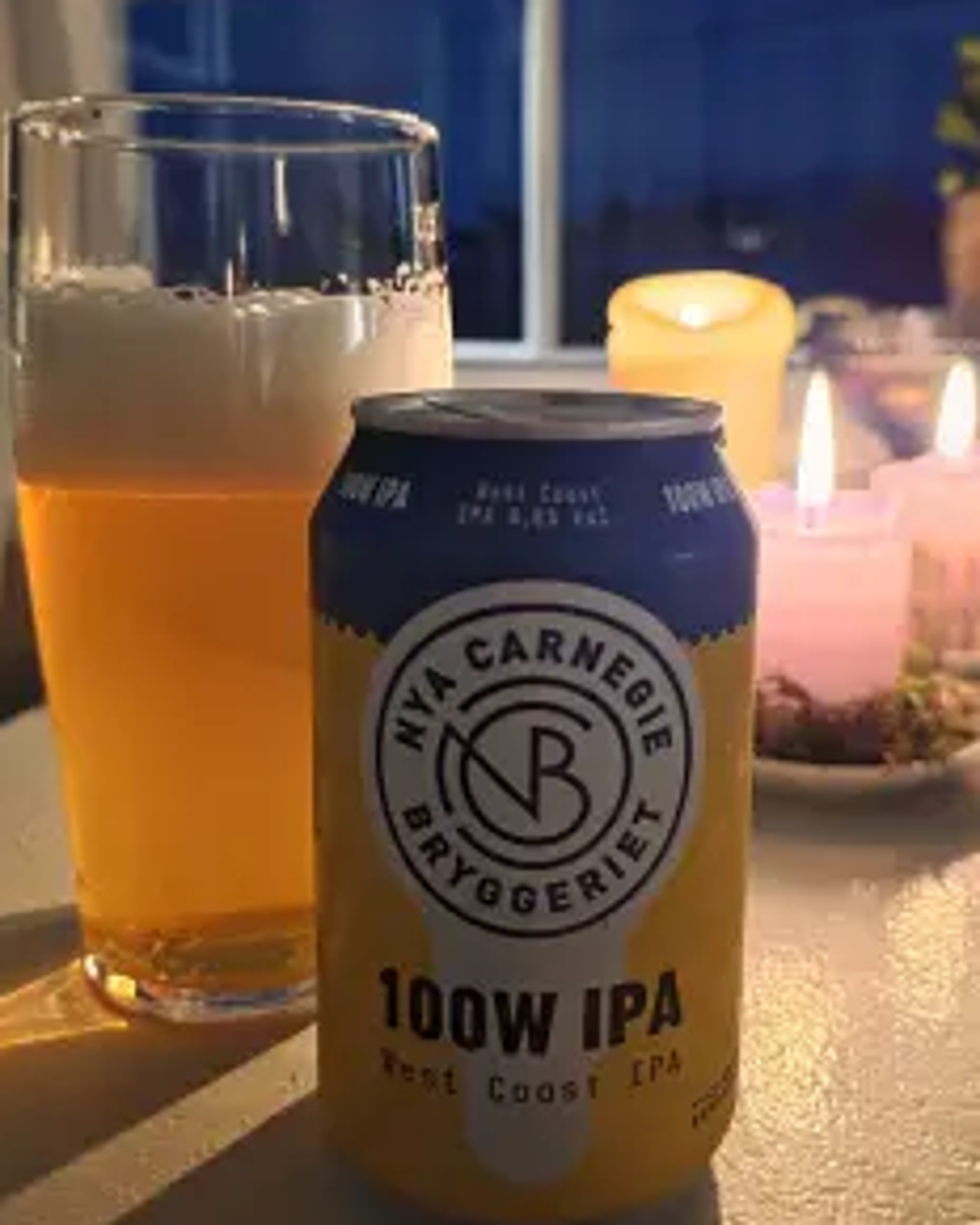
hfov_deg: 47.0
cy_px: 490
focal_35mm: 31
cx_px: 549
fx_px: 1124
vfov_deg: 56.7
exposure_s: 1/60.2
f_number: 1.7
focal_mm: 6.3
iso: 1600
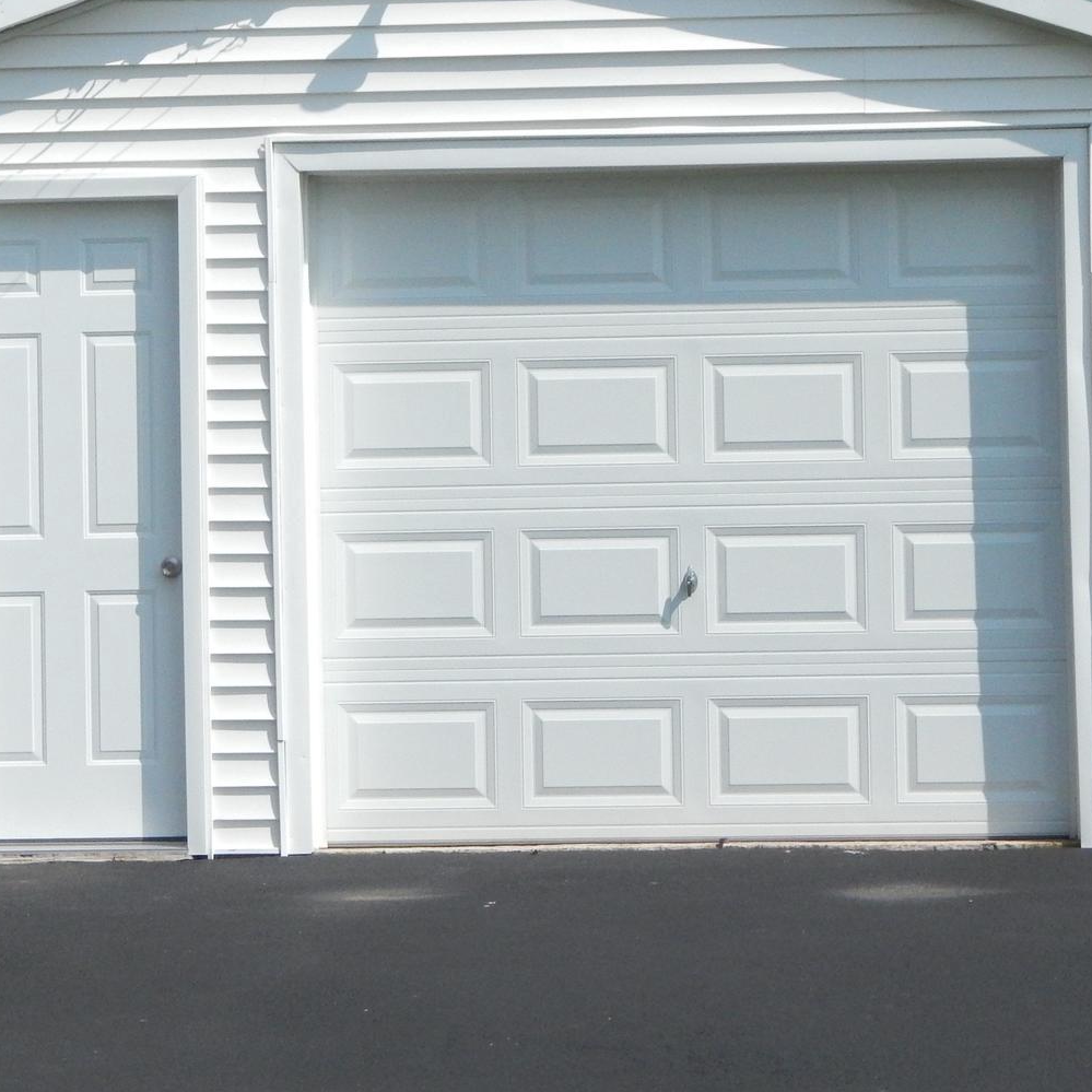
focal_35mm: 125
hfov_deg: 14.0
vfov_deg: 13.9
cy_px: 411
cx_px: 565
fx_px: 4461
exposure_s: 1/1500
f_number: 8.2
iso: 400
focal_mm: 12.3
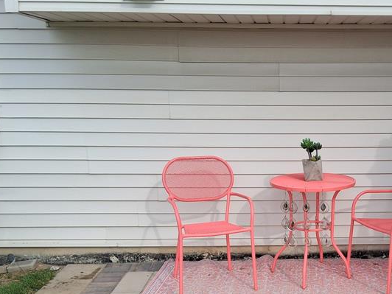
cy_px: 244
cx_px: 298
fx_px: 566
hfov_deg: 37.2
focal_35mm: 50
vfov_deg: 28.4
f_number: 1.8
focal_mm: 3.98
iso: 25
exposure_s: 1/442
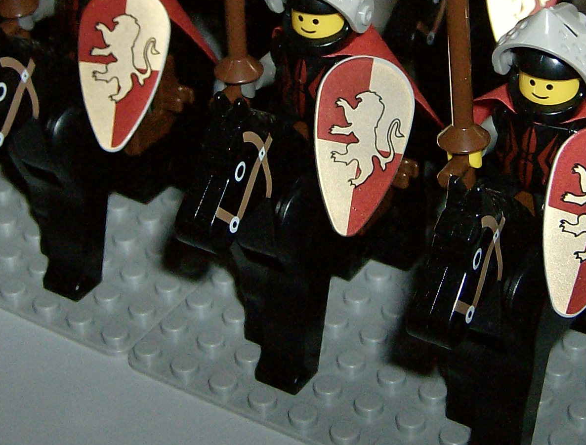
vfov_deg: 17.3
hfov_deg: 22.9
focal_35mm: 85
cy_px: 48
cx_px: 333
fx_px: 1446
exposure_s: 1/60
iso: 200
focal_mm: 6
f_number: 2.8
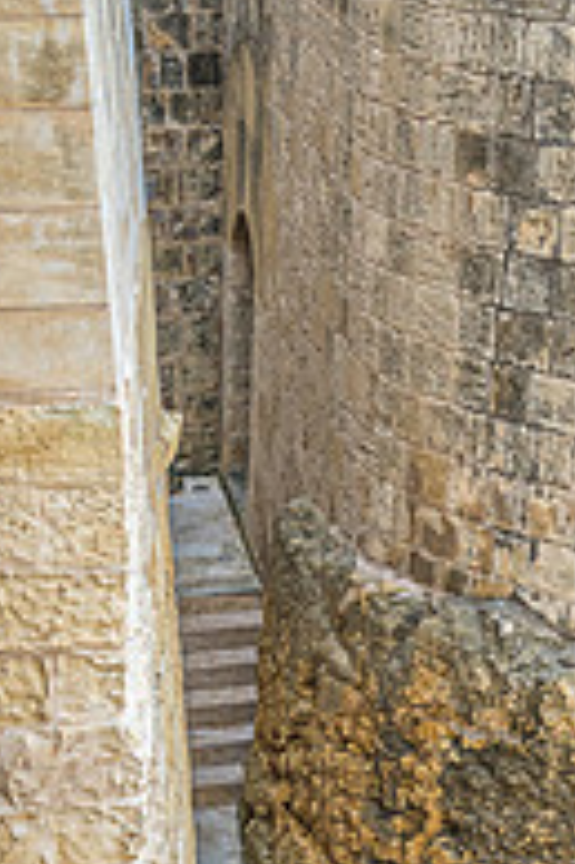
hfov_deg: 11.7
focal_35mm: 115
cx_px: 602
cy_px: 655
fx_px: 2760
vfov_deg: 17.7
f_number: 5.6
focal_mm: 33
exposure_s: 1/250
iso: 400
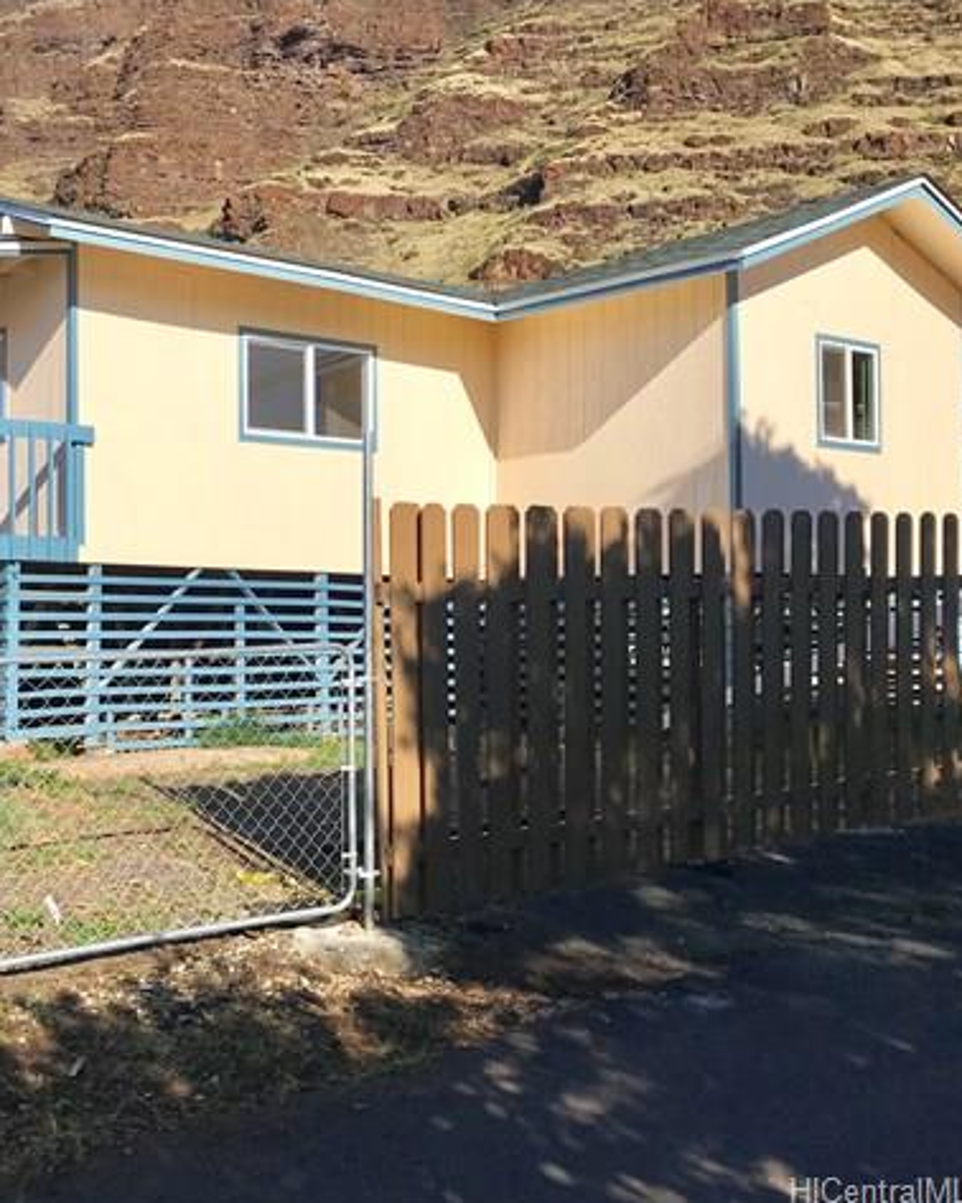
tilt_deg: +1.1
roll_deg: -0.3
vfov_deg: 49.1
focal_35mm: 37
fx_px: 1318
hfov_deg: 38.7
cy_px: 605
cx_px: 199
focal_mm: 3.99
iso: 20
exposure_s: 1/3831
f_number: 1.8
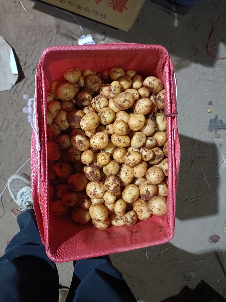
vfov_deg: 67.3
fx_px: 226
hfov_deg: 53.1
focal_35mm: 26
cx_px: 113
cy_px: 151
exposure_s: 1/20
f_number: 1.8
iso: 3503
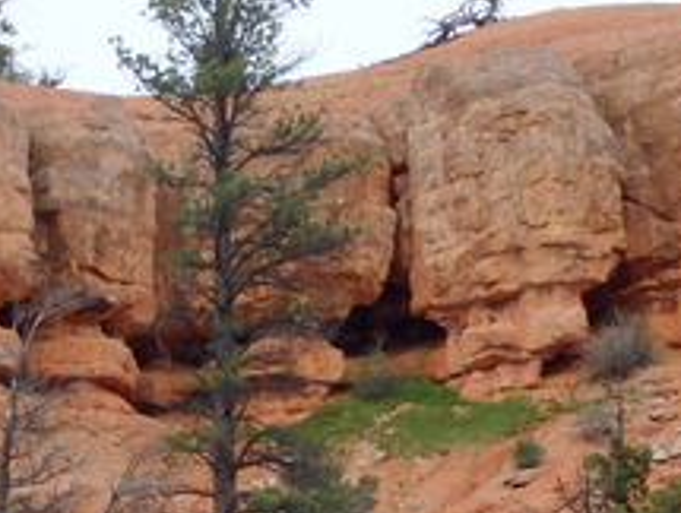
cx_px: 101
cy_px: 391
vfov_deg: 15.9
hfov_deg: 20.7
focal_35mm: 93
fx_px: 1833
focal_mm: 7.3
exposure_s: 1/400
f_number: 4.7
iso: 125
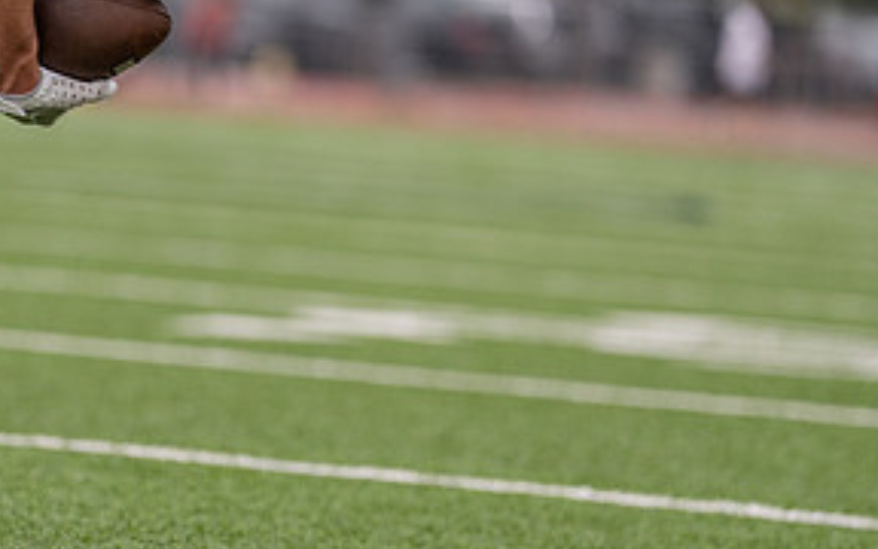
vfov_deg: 3.1
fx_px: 10217
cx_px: 192
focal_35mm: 427
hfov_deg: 4.9
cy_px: 227
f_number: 2.8
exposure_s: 1/3200
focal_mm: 180
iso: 320
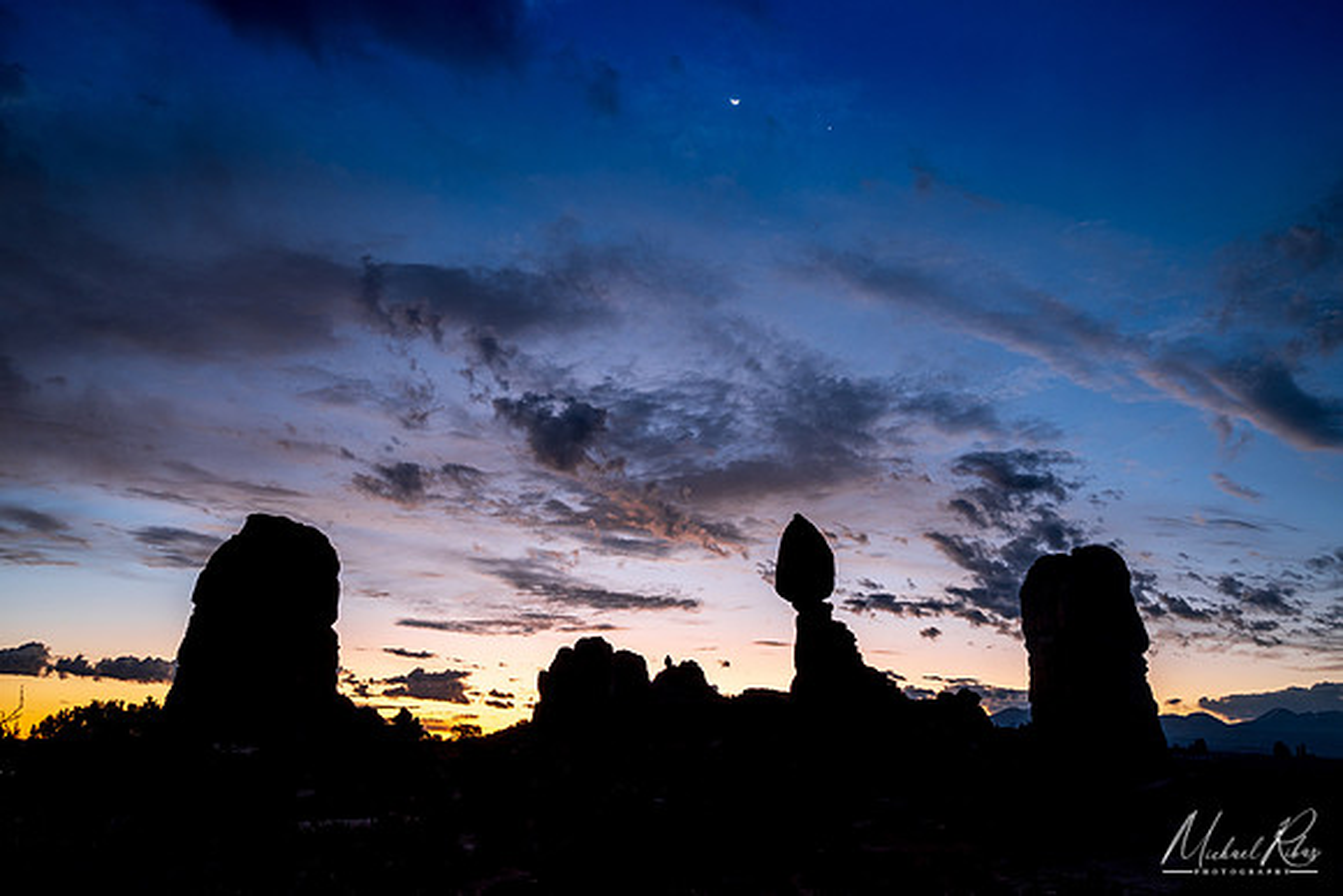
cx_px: 672
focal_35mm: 24
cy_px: 448
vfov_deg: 53.2
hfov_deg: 73.7
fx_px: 896
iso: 100
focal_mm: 16
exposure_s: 1.3
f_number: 10
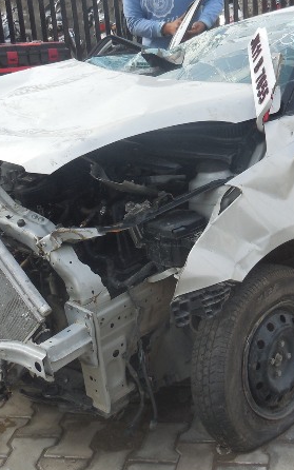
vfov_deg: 35.4
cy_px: 172
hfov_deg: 22.5
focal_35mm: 57
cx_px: 226
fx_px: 730
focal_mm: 5.3
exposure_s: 1/320
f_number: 3.2
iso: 125
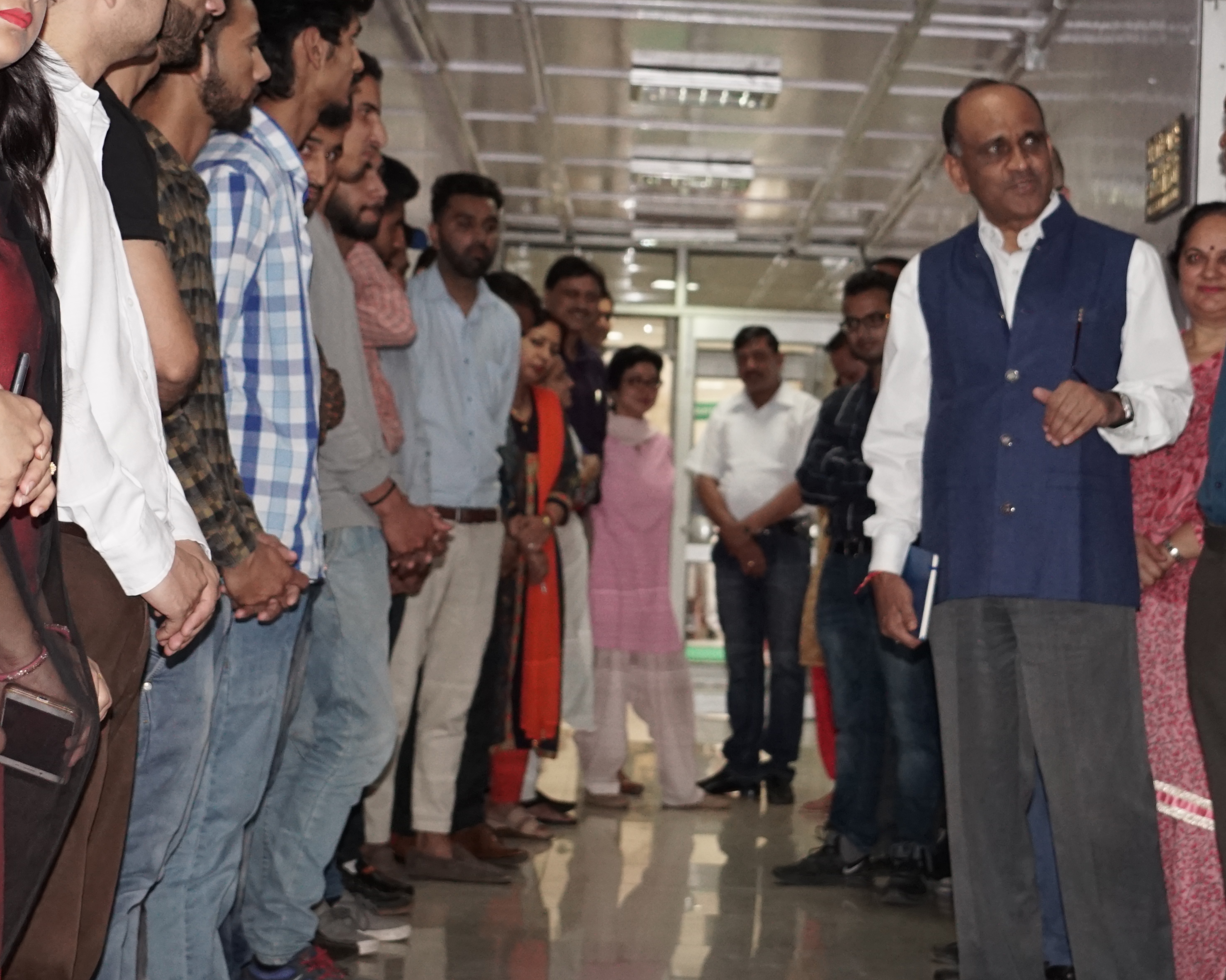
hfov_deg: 23.8
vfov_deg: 19.2
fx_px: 2903
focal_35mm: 80
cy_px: 434
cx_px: 739
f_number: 4
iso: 800
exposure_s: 1/200
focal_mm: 28
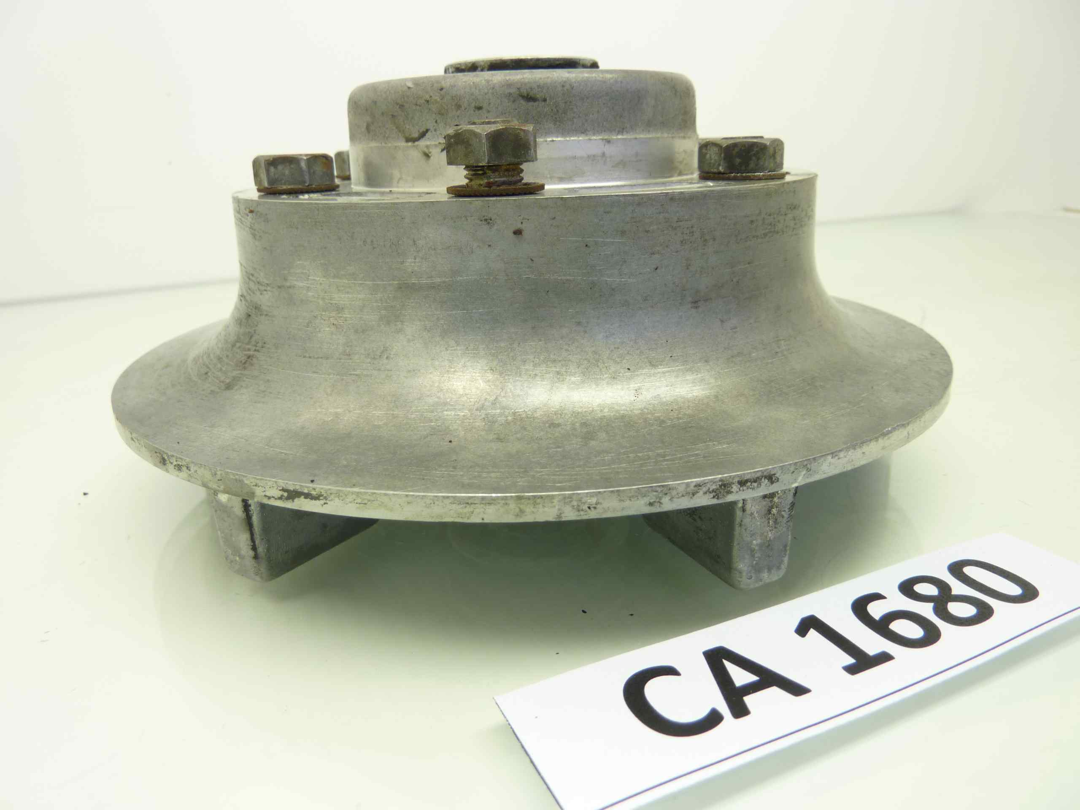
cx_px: 540
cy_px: 405
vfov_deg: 54.9
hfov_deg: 69.4
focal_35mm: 25
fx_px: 780
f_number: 3.3
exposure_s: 1/15
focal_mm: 4.1
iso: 80
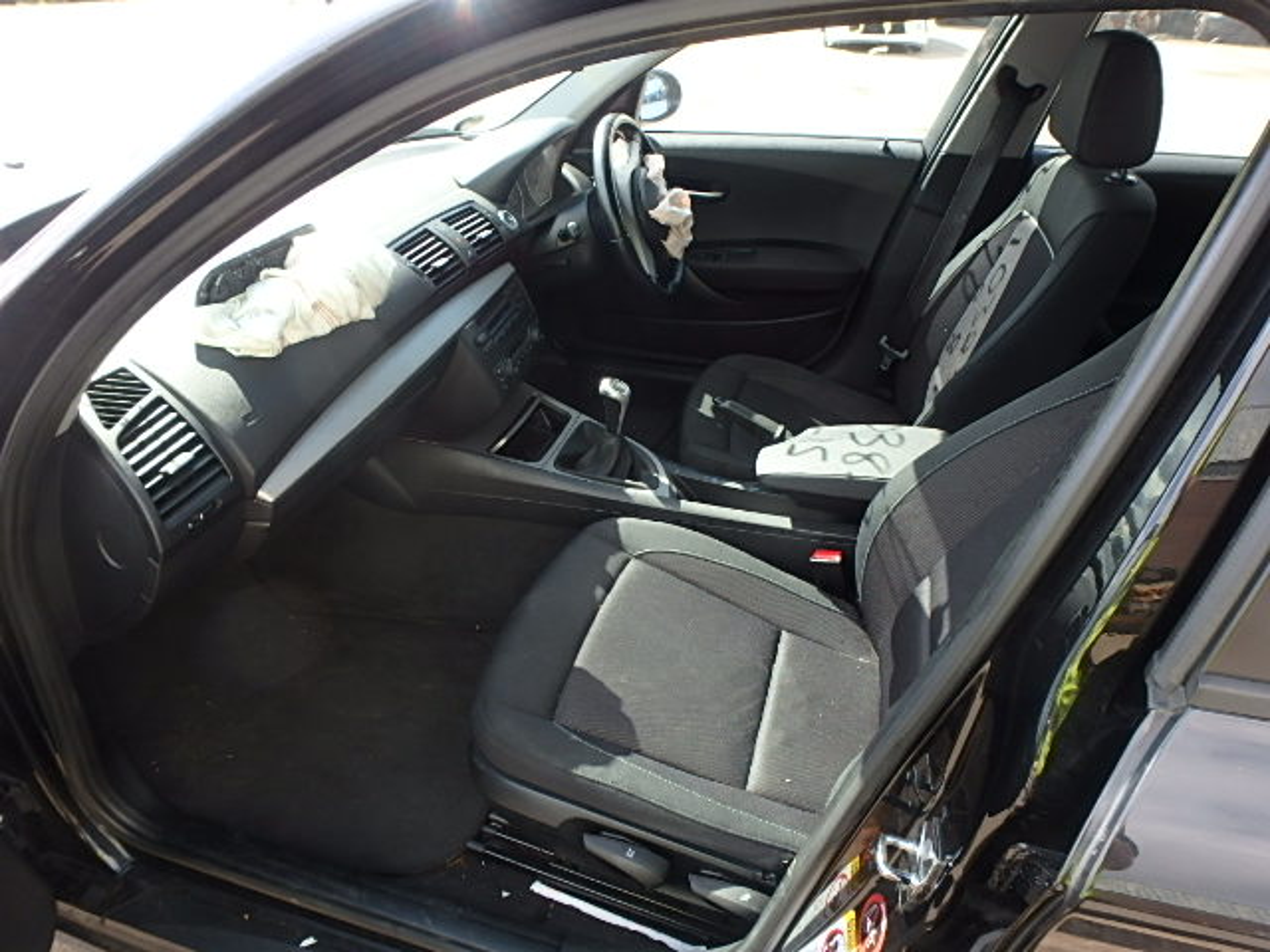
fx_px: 770
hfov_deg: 79.0
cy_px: 476
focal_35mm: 21
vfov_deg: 63.4
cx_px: 635
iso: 125
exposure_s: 1/160
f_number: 3.5
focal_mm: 3.7
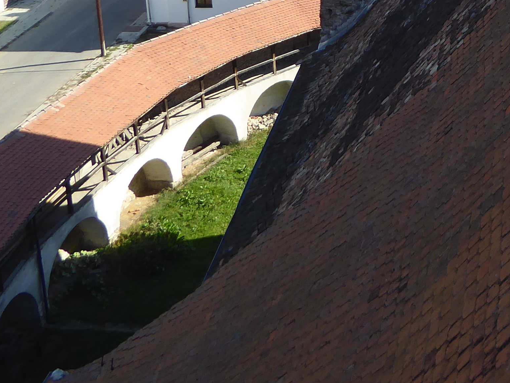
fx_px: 958
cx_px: 538
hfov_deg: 27.7
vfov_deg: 20.7
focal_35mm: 65
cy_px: -104
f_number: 3.3
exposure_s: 1/400
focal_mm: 4.3
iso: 80
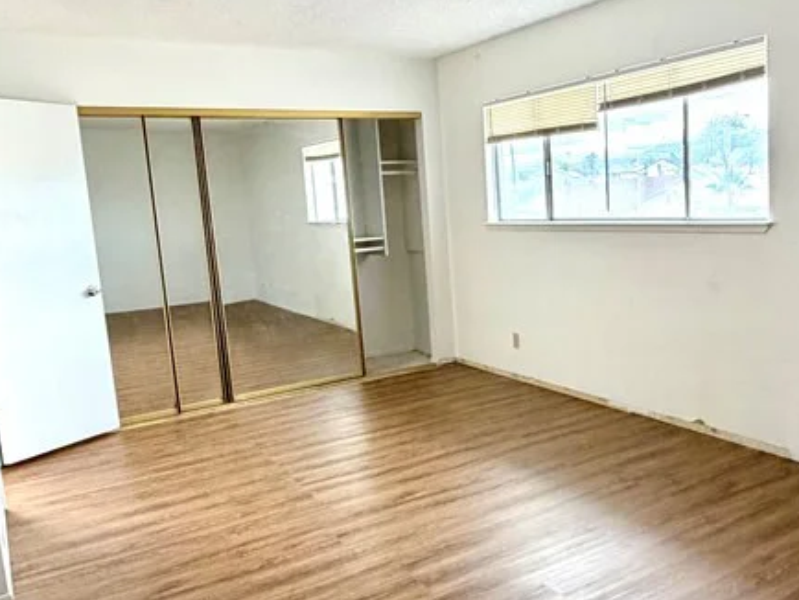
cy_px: 306
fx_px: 762
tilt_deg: -8.4
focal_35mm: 33
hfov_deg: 54.6
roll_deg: +3.9
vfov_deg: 43.0
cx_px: 510
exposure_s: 1/121
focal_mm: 2.22
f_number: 2.2
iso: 320
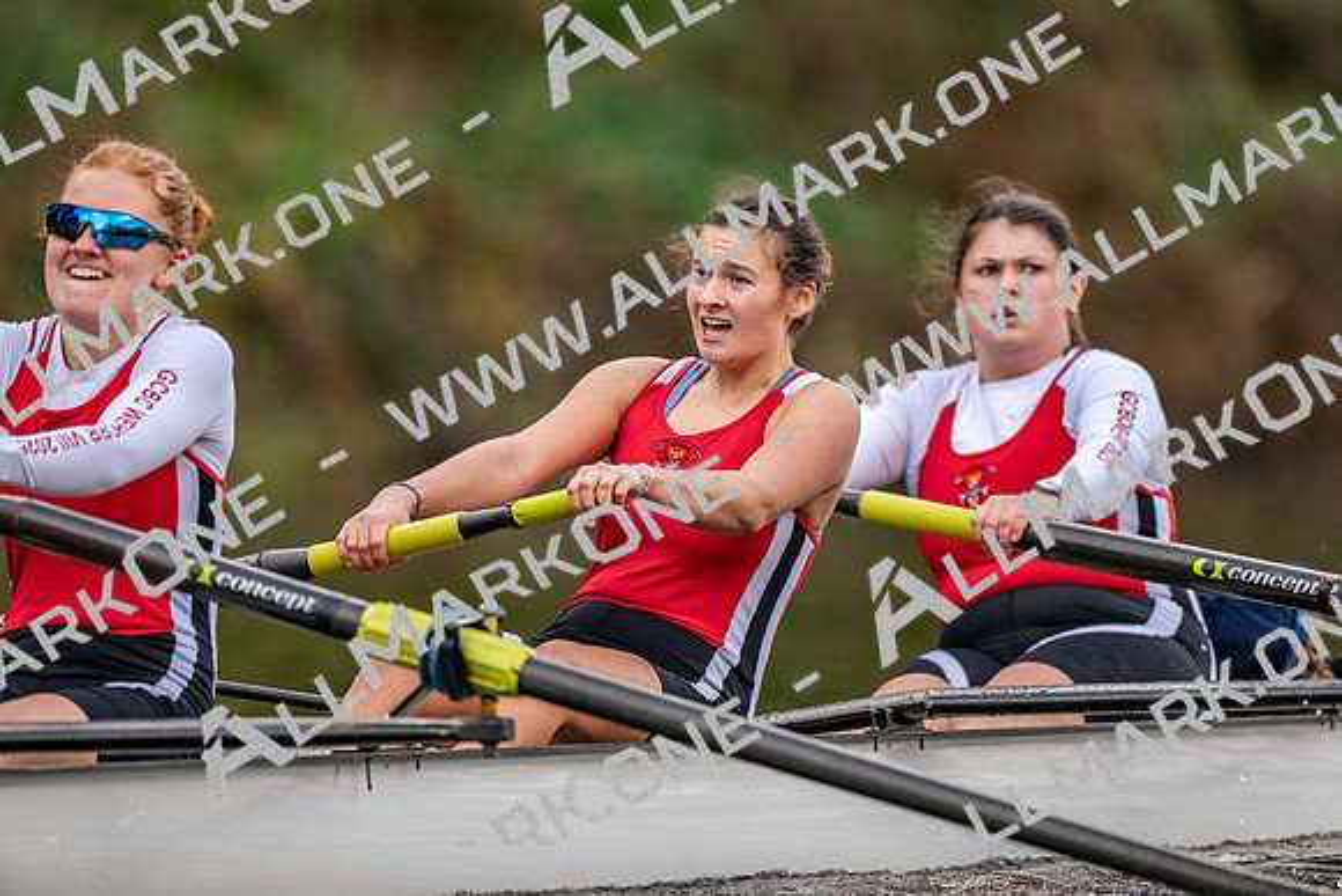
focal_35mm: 600
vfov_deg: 2.3
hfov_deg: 3.4
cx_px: 671
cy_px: 448
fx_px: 22371
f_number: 4
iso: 1800
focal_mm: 600
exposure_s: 1/2500
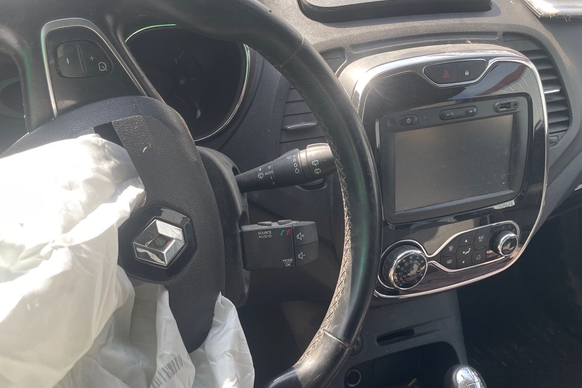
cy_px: 245
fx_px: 582
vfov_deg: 36.6
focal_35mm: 36
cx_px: 301
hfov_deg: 53.1
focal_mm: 4.2
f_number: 1.6
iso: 32
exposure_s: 1/189
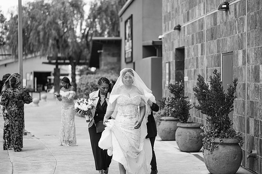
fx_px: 630
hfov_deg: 23.5
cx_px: 131
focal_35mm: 87
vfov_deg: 15.7
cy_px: 87
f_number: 2
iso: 100
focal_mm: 85
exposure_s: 1/1000
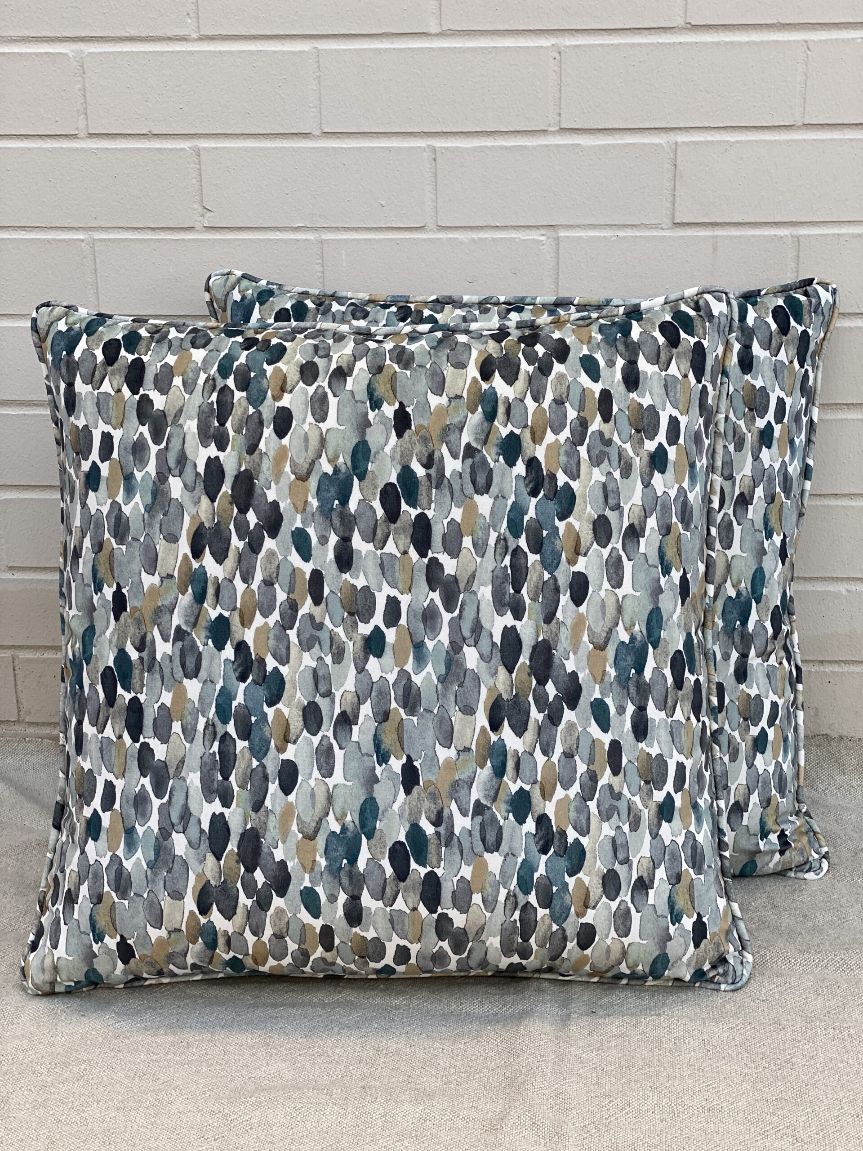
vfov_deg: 36.8
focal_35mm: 52
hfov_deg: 28.0
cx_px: 432
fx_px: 1729
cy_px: 576
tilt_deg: -16.5
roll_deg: +0.4
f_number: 2
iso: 20
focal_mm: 6
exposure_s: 1/167
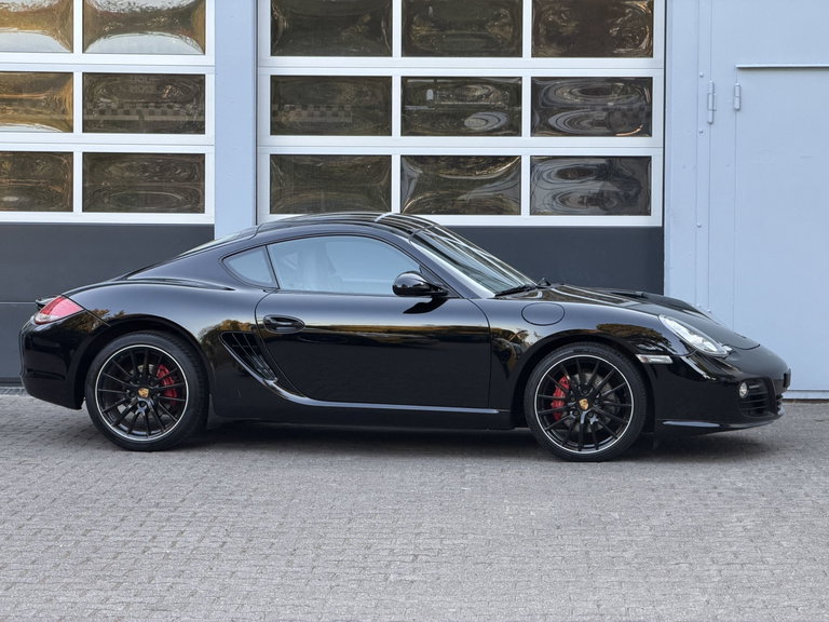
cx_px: 414
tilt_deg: -1.3
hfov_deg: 19.6
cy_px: 311
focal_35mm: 100
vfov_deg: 14.8
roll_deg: -0.1
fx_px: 2395
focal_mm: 16.89
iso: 160
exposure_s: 1/121
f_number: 2.8
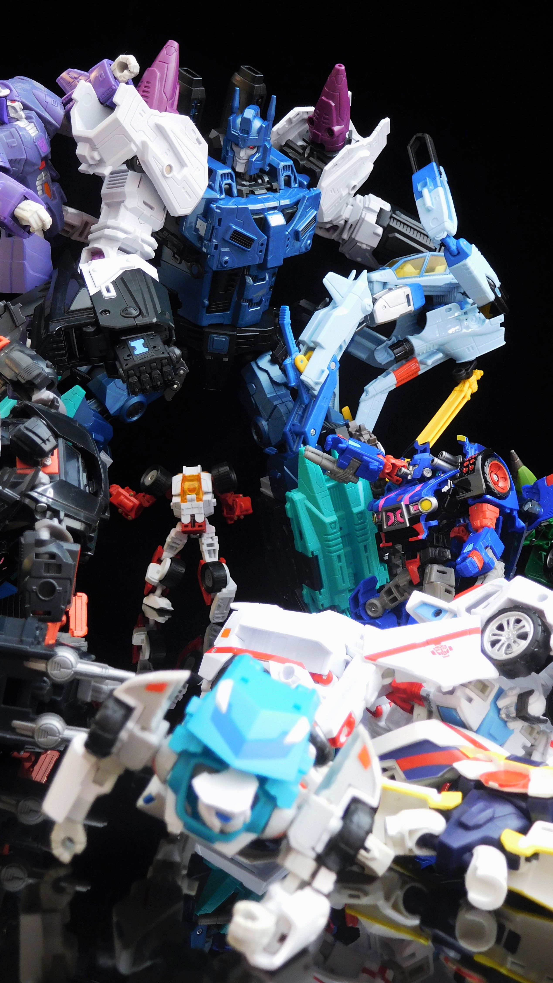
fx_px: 1017
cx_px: 276
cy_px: 496
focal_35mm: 39
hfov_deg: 30.4
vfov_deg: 51.6
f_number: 3.8
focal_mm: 6.2
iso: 200
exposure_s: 1/1.3
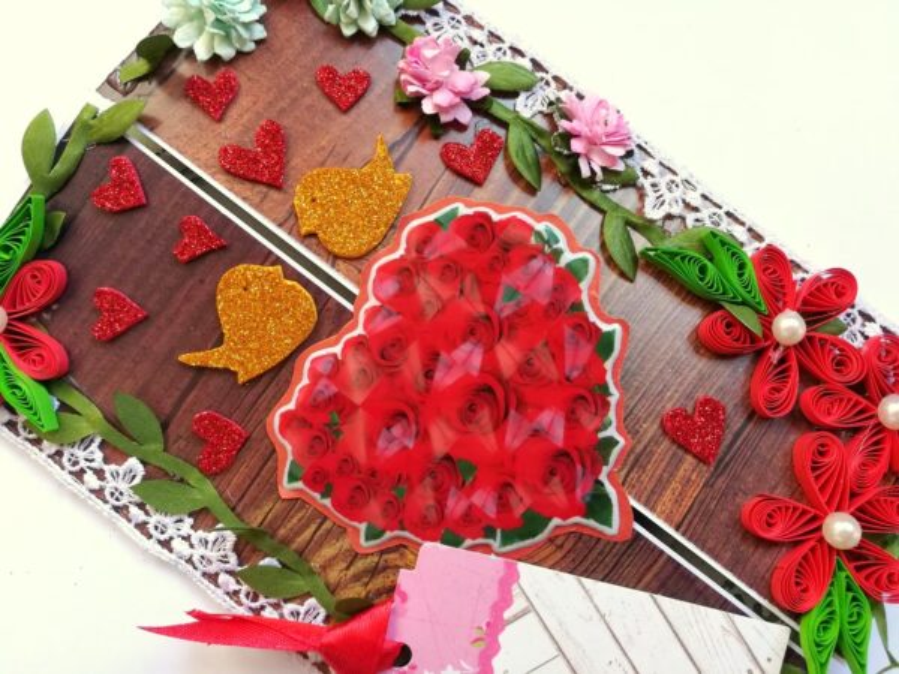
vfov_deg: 53.1
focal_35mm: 26
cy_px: 337
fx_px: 675
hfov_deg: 67.3
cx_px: 450
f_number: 2.2
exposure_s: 1/33.3
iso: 100
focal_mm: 3.83
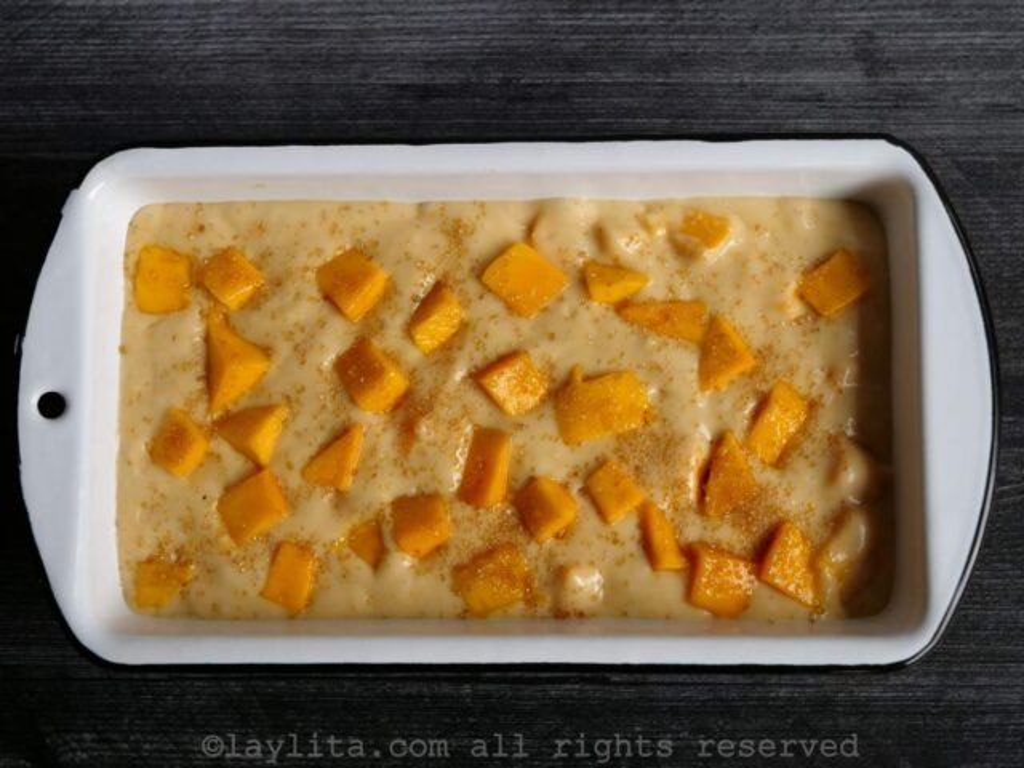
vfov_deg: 25.2
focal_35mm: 58
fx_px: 1716
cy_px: 384
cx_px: 512
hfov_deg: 33.2
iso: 200
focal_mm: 29
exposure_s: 1/80
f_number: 3.7
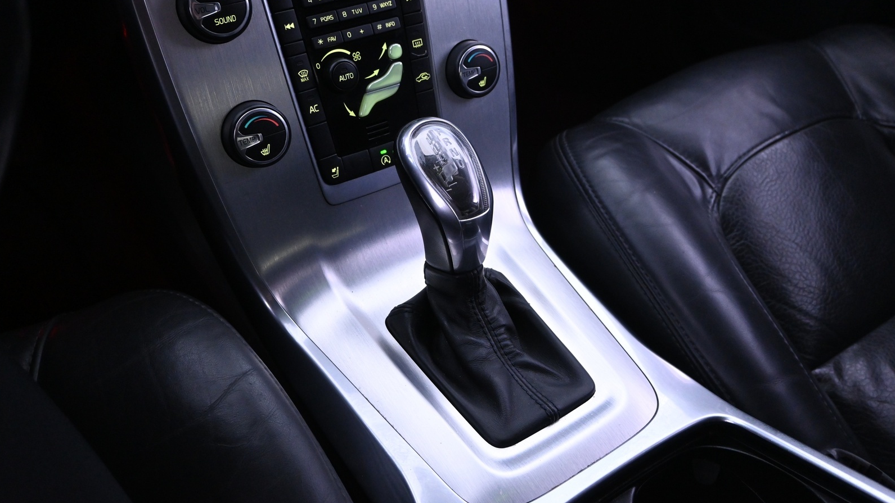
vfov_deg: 36.6
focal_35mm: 32
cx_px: 448
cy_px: 216
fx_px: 759
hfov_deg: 61.0
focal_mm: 20
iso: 2800
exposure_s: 1/30
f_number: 3.8
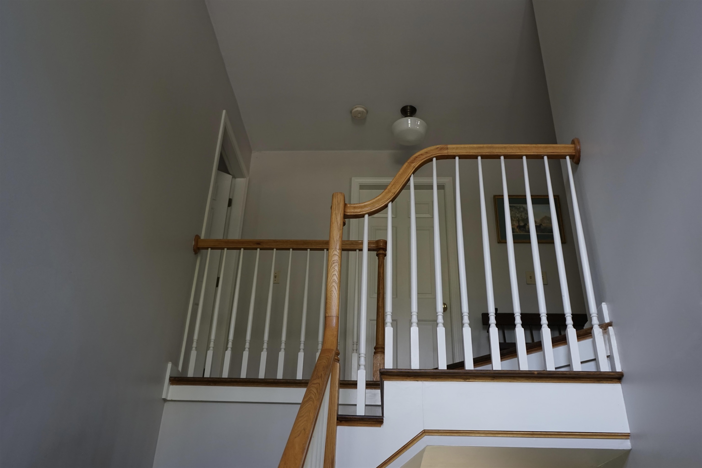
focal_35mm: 29
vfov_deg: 45.0
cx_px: 351
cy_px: 234
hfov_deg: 63.7
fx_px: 565
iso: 800
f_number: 4
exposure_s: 1/160
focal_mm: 29
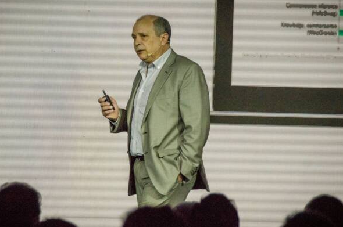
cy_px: 124
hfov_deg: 6.8
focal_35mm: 305
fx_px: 2900
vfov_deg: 4.5
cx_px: 155
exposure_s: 1/1600
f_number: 5.6
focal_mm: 150
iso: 1600
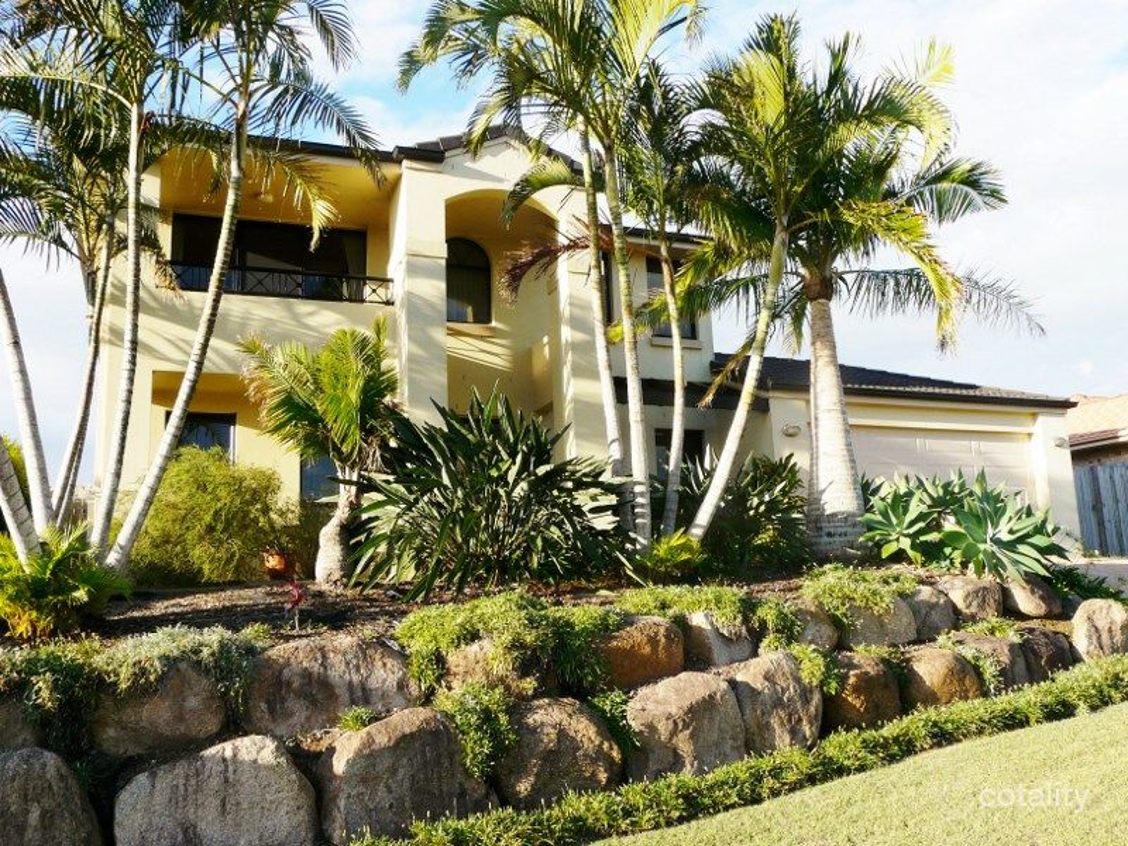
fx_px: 978
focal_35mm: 30
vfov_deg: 46.8
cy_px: 423
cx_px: 564
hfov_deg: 60.0
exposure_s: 1/200
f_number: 5
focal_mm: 4.9
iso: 100
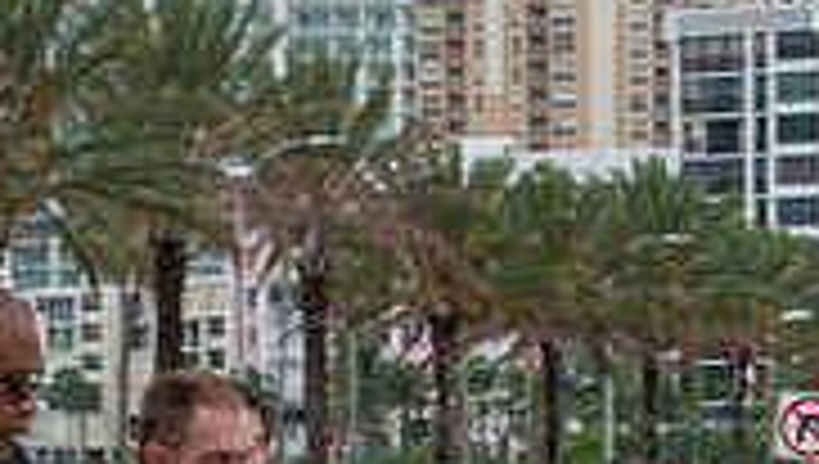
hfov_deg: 10.7
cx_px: 765
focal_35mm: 200
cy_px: 741
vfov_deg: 6.0
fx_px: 4350
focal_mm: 40
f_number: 7.1
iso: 400
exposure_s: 1/200
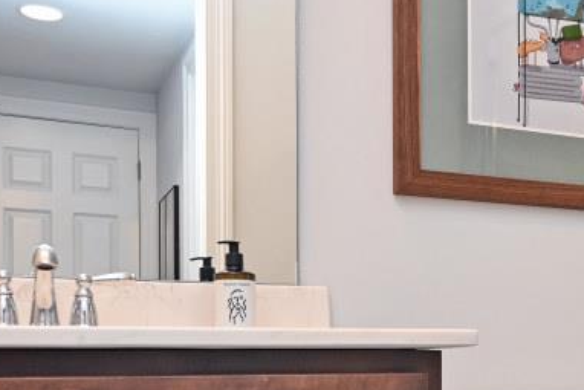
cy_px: 366
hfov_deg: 34.8
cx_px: 488
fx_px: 893
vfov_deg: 23.8
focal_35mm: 55
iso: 320
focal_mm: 14
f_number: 4
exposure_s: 1/60
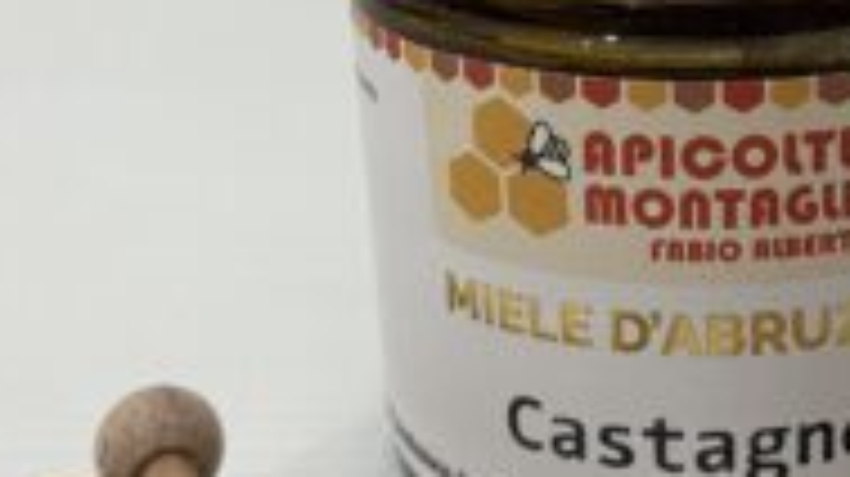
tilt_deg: -17.9
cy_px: 79
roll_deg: +0.6
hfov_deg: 29.9
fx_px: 1532
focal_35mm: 68
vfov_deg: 17.5
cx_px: 747
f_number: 1.6
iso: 100
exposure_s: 1/50
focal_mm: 5.1
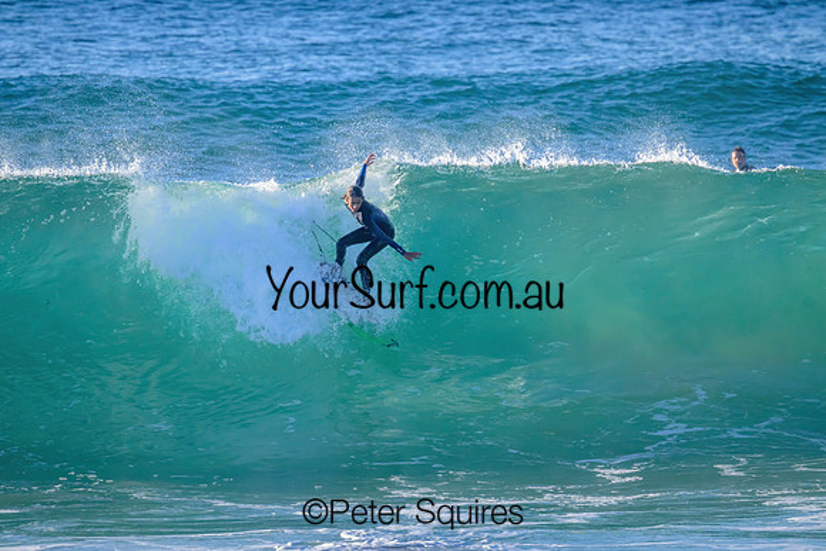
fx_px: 16064
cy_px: 276
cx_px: 413
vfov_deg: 2.0
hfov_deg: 2.9
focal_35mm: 700
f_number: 11
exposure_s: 1/2000
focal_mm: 700
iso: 2200
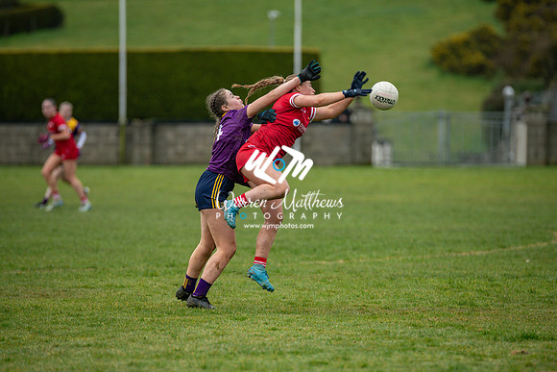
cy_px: 186
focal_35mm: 270
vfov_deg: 5.1
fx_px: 4178
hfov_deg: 7.6
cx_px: 278
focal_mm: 270
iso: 1000
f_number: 2.8
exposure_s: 1/640
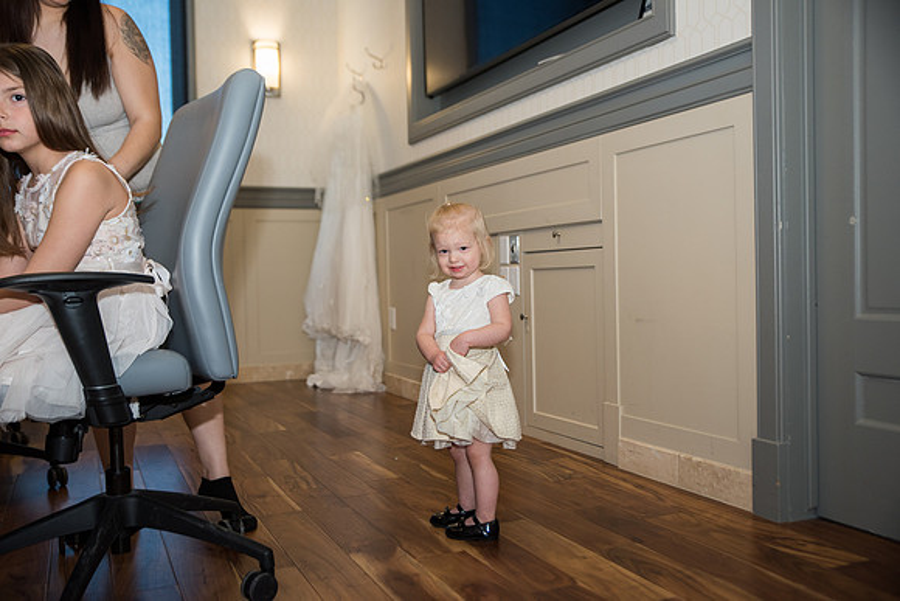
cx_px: 450
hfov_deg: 54.4
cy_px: 300
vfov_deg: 37.9
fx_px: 875
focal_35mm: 35
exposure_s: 1/100
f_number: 2.8
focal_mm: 35
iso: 400
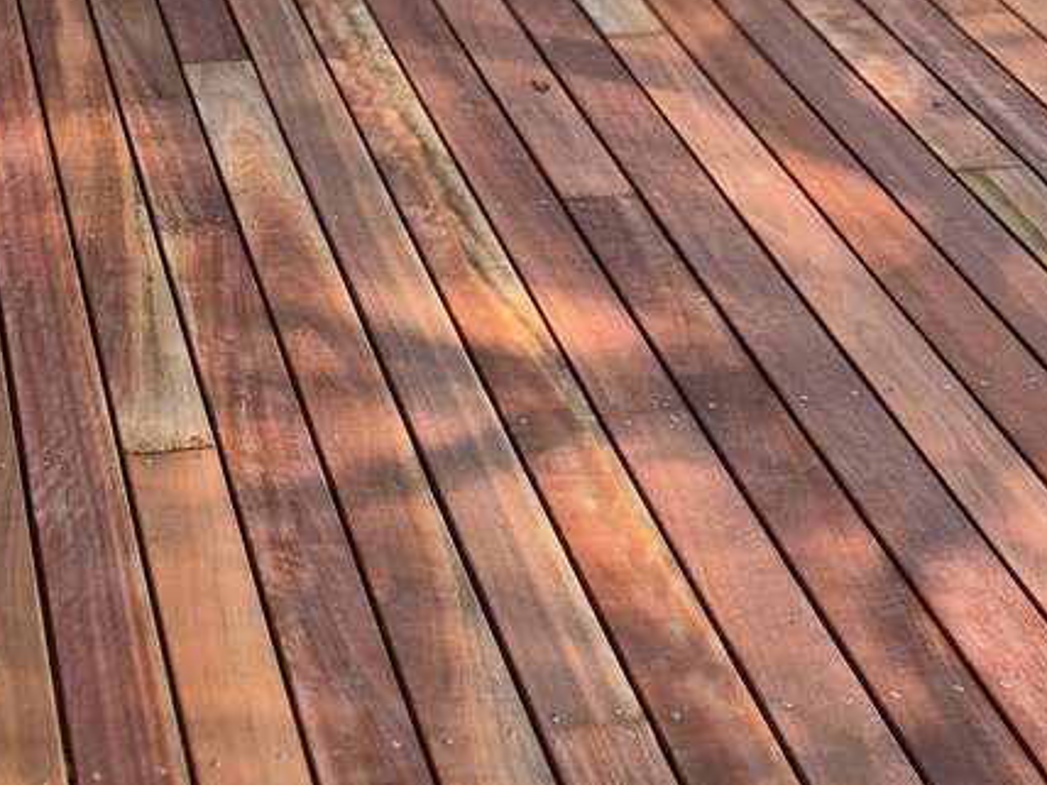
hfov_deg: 22.5
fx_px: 2601
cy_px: 97
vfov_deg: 17.0
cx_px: 259
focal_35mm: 86
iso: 25
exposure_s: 1/1014
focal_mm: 5.4
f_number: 1.8
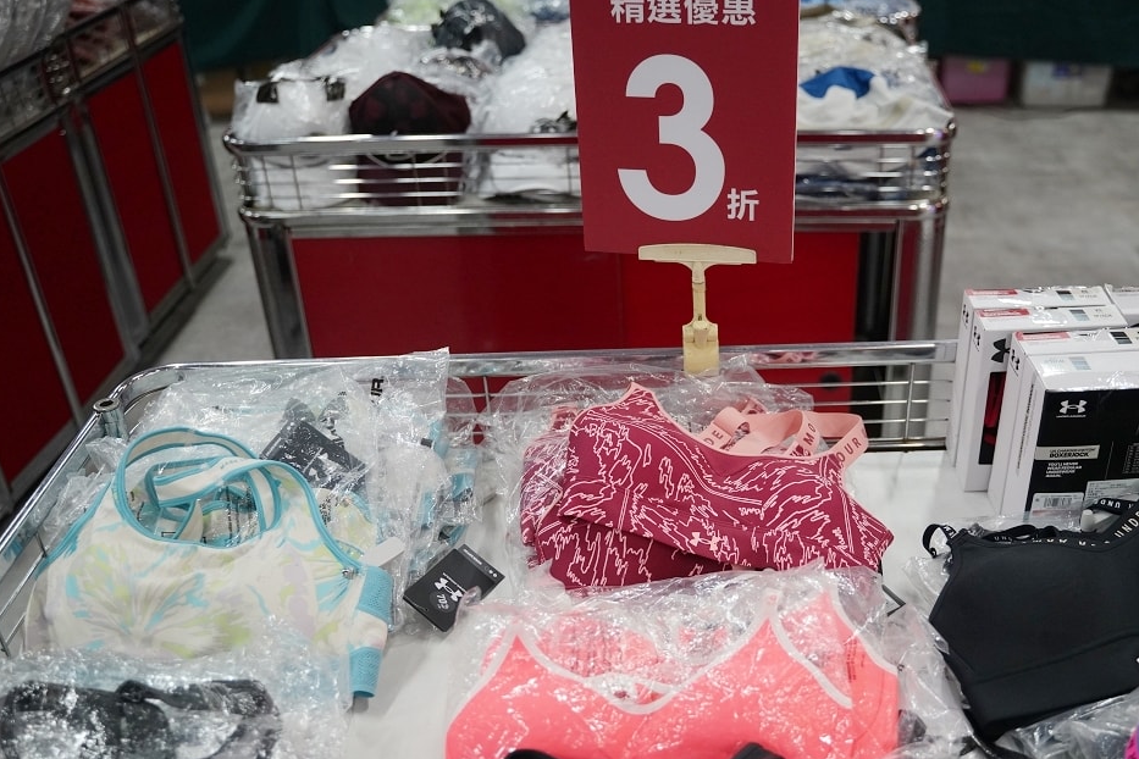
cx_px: 681
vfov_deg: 36.8
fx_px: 1139
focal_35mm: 36
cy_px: 449
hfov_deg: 52.8
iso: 1600
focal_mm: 28
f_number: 2.8
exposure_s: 1/160
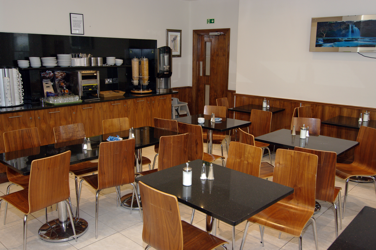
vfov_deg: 42.2
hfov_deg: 60.3
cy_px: 125
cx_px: 188
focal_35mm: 31
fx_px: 323
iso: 400
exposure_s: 1/30
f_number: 4
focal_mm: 21
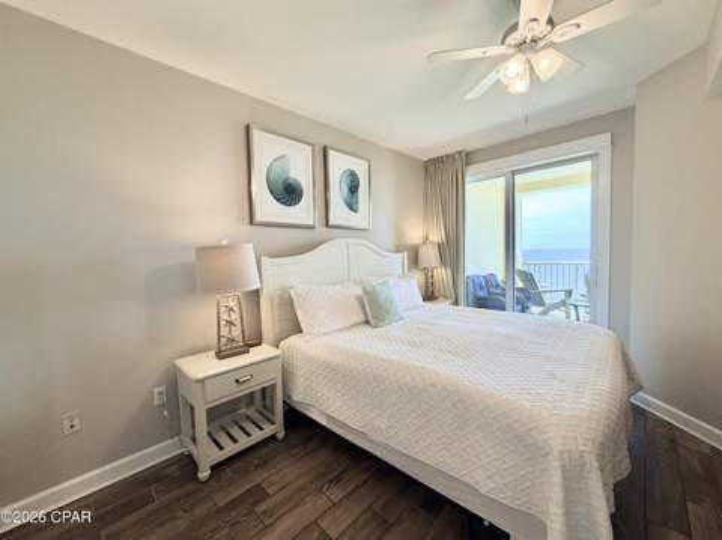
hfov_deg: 102.1
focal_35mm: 14
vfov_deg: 85.6
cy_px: 270
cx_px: 361
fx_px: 292
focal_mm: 2.22
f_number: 2.2
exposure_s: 1/120
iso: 64
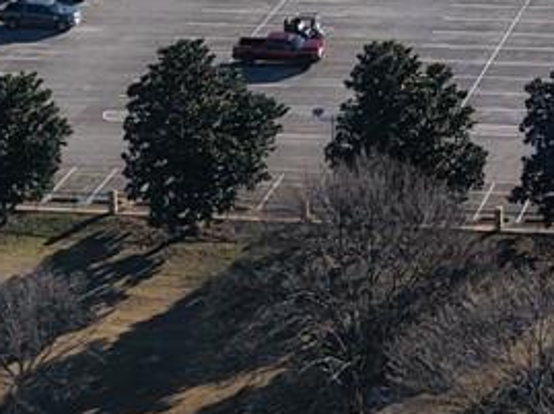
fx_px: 2925
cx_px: 861
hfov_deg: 10.4
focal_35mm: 183
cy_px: -601
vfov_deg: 7.5
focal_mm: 8.67
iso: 240
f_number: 1.8
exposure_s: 1/5000
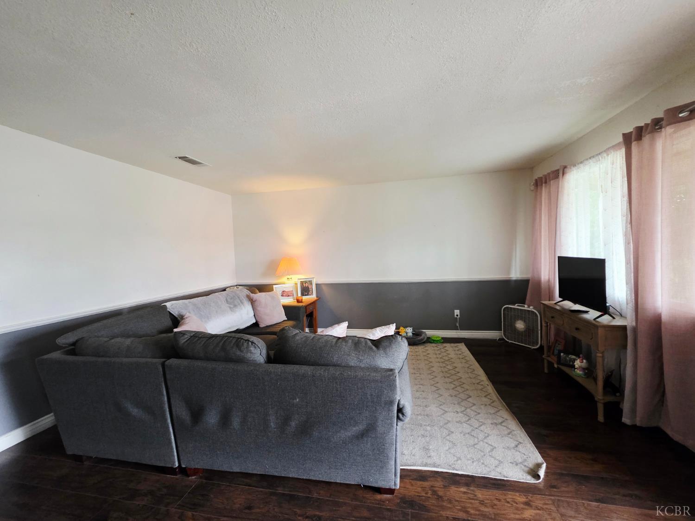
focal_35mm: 13
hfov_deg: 106.2
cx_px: 348
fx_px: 261
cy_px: 260
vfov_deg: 89.9
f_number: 1.9
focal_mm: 2.2
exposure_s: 1/60.2
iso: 500
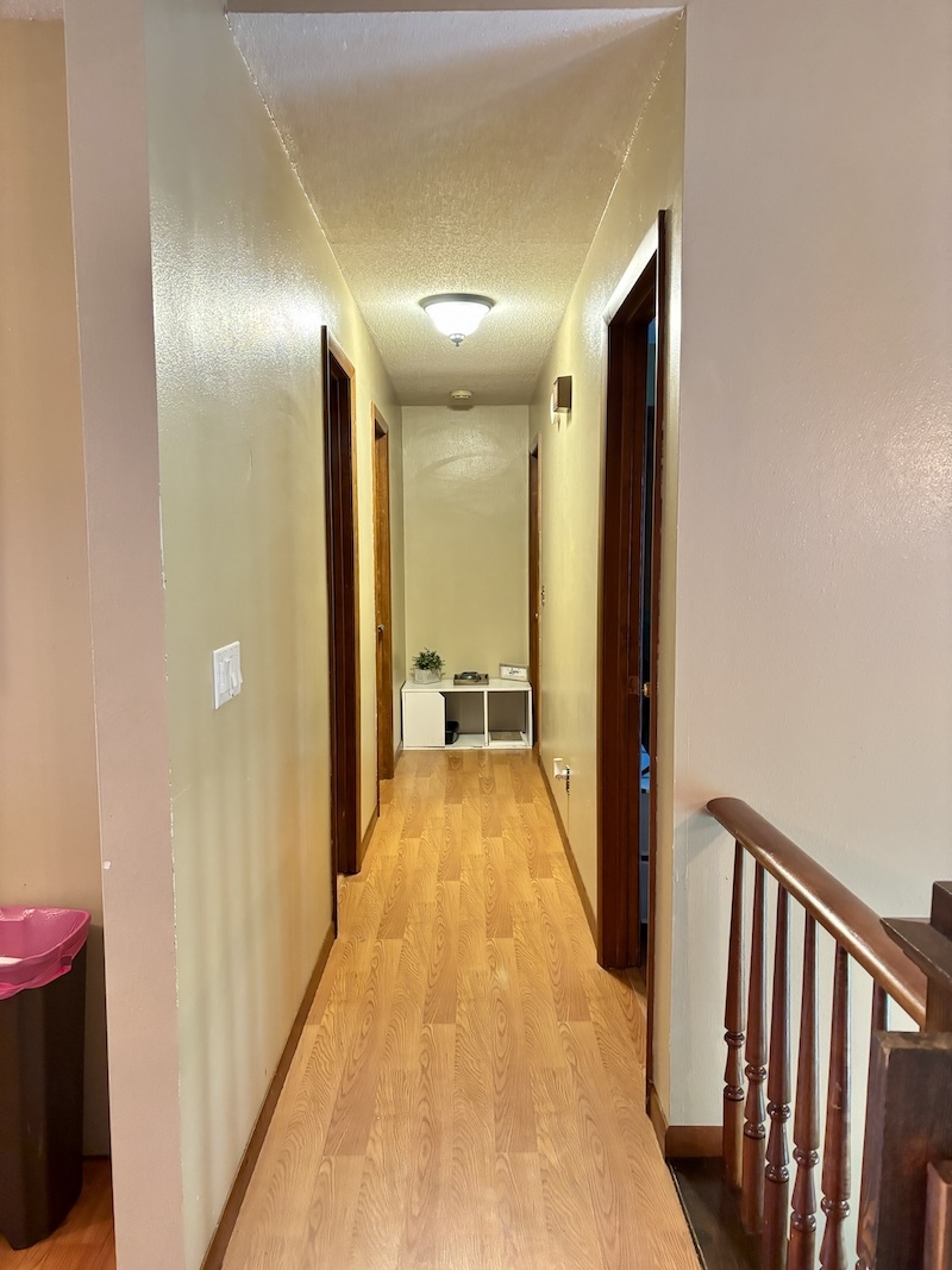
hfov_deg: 53.1
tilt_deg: -4.2
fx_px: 954
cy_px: 635
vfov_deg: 67.3
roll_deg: +0.0
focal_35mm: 26
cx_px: 476
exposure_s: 1/30
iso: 640
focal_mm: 5.96
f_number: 1.6
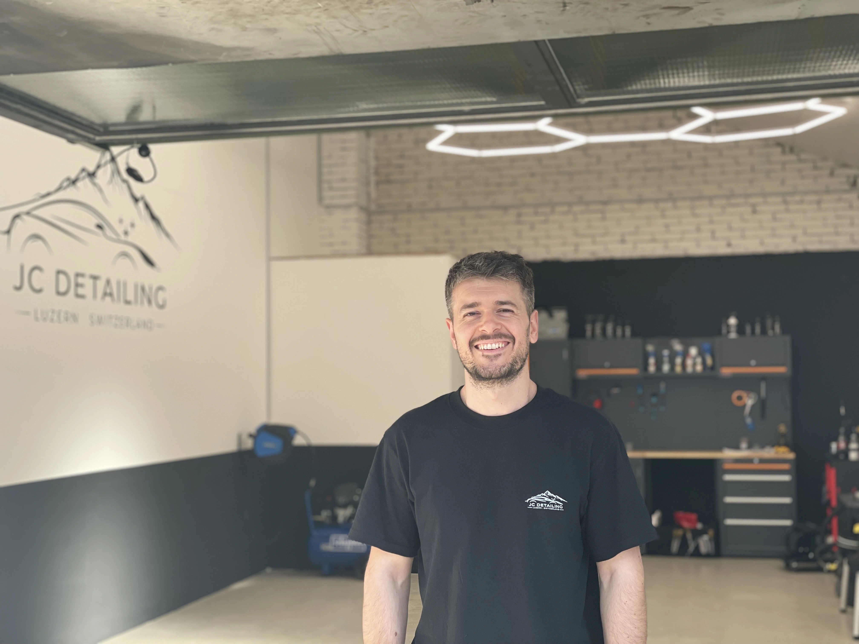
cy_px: 322
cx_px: 430
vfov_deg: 28.0
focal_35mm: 52
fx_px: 1290
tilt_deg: +2.8
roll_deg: +0.7
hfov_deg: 36.8
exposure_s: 1/122
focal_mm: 6
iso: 32
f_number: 2
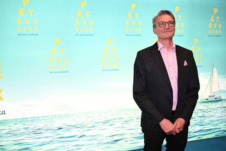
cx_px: 113
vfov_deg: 42.3
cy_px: 76
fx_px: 195
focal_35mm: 31
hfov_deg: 60.3
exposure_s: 1/125
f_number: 5.6
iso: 1600
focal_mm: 31
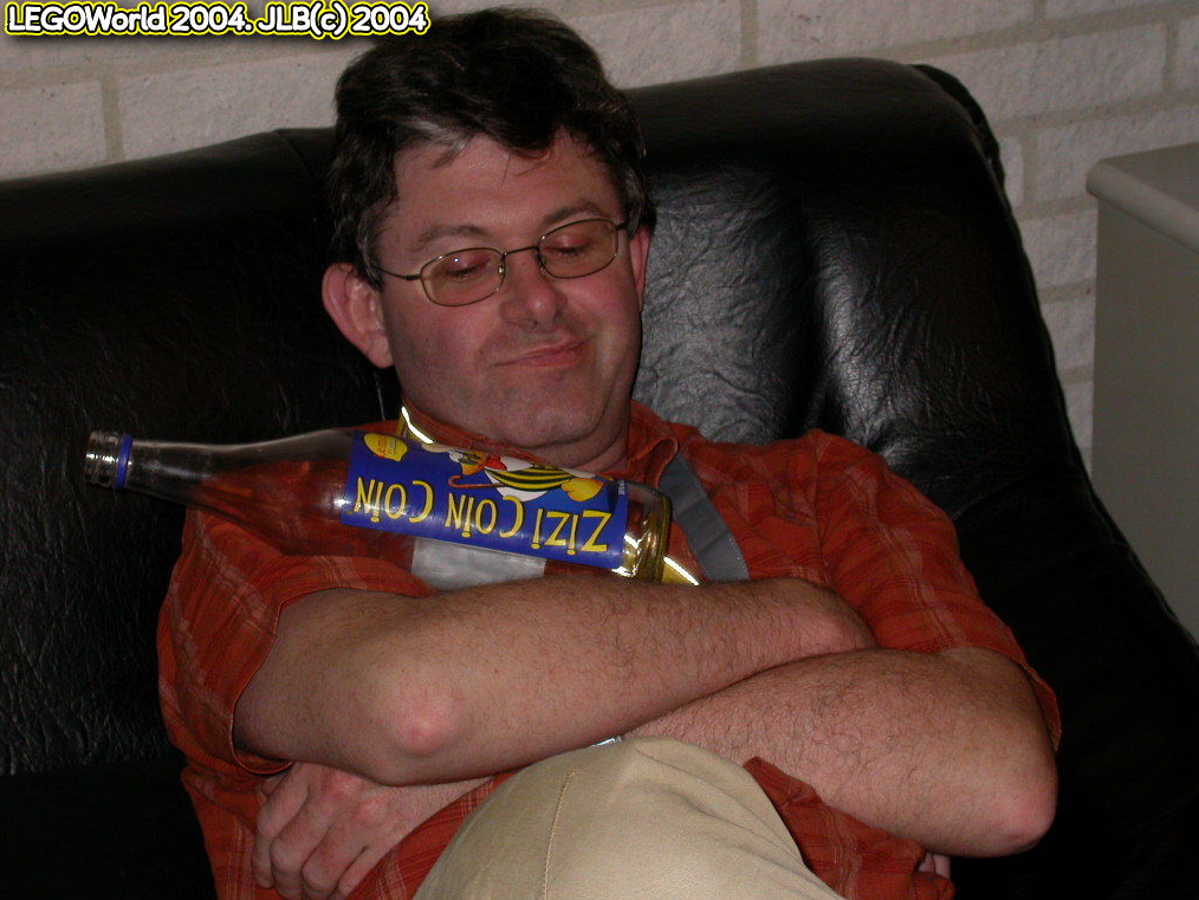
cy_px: 453
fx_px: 3672
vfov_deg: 14.0
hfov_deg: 18.5
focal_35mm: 106
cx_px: 602
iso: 100
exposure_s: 1/60.3
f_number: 4
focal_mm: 21.8
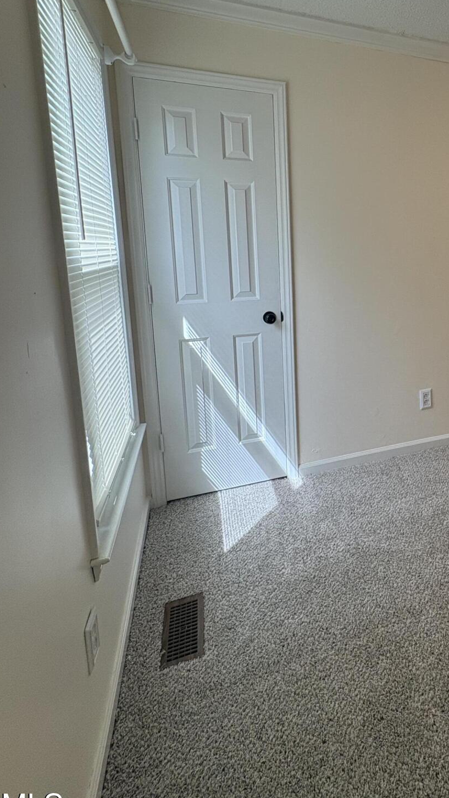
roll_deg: -0.3
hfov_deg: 48.9
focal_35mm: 21
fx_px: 445
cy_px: 306
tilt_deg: -8.5
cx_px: 388
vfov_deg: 82.5
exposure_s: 1/120
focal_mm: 2.22
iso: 80
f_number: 2.2
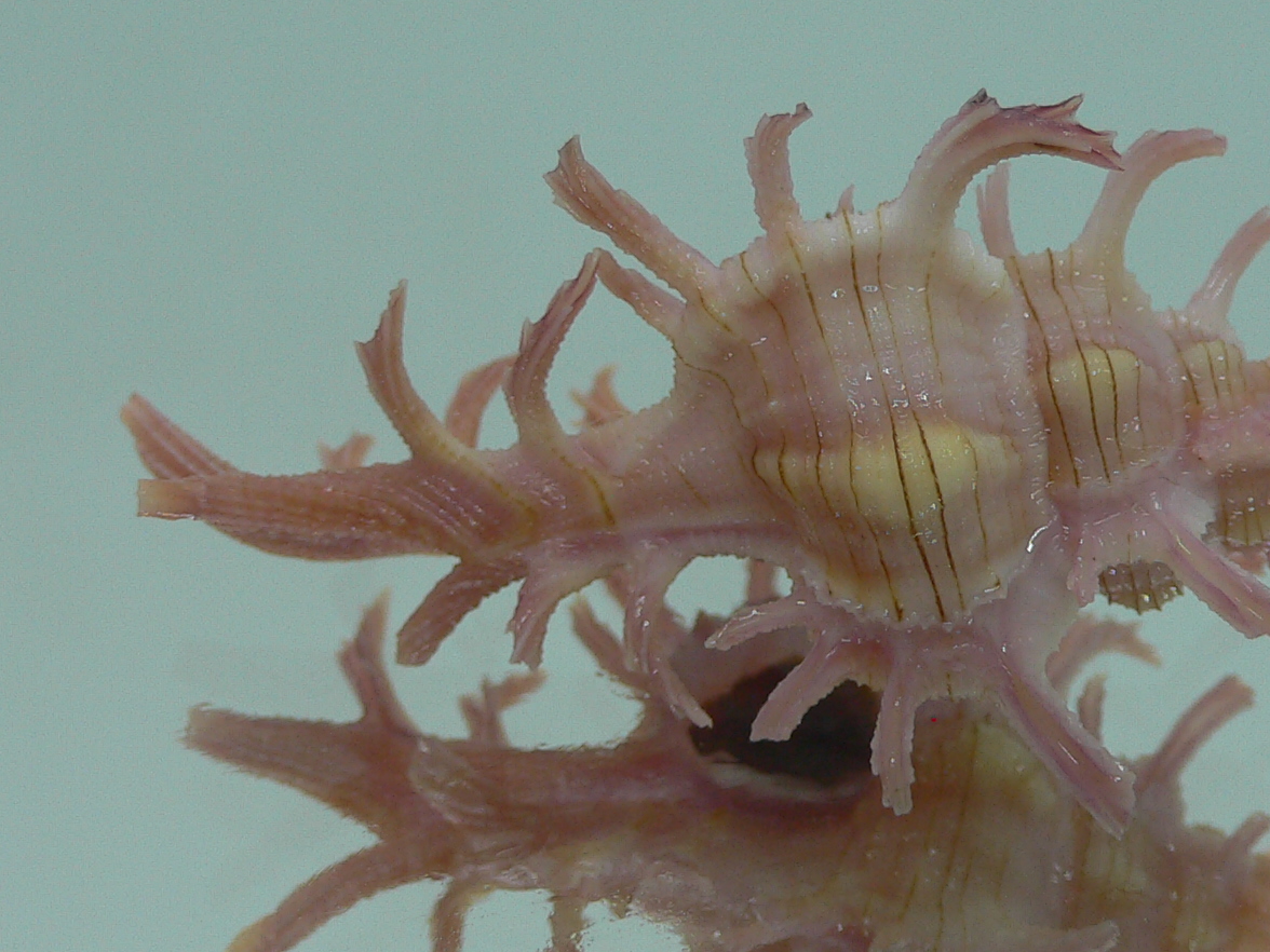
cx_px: 812
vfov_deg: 24.4
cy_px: 559
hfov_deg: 32.0
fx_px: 2201
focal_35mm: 60
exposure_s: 1/60
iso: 80
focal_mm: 4.6
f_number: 2.8
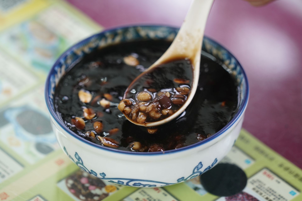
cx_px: 151
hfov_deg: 12.5
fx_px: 1376
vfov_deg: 8.4
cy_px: 100
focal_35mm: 164
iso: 1250
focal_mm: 164
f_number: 3.5
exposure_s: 1/125
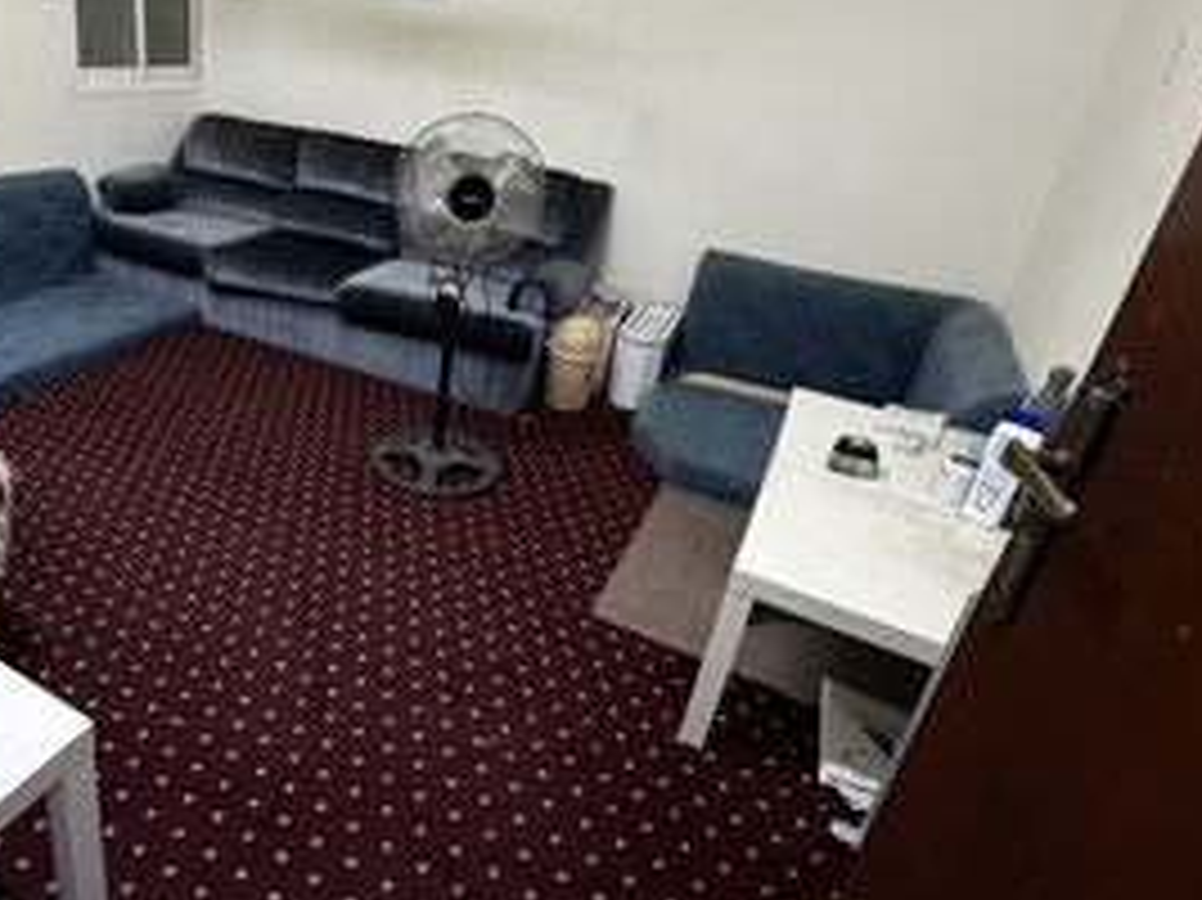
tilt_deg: -23.6
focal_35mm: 24
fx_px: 833
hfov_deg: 69.2
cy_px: 389
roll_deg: -5.4
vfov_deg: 56.6
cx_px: 385
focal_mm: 2.22
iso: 400
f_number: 2.2
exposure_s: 1/60
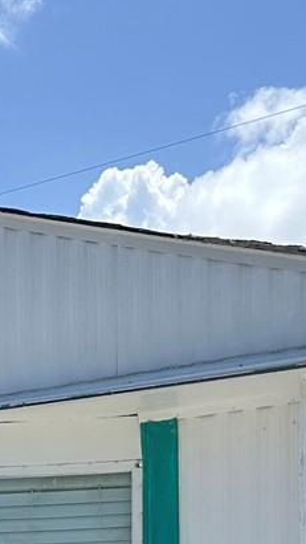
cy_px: 746
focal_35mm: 102
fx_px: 1470
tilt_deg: +0.9
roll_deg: +1.1
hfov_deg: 11.7
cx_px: -9
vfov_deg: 19.1
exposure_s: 1/6623
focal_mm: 6.86
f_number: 1.78
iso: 80
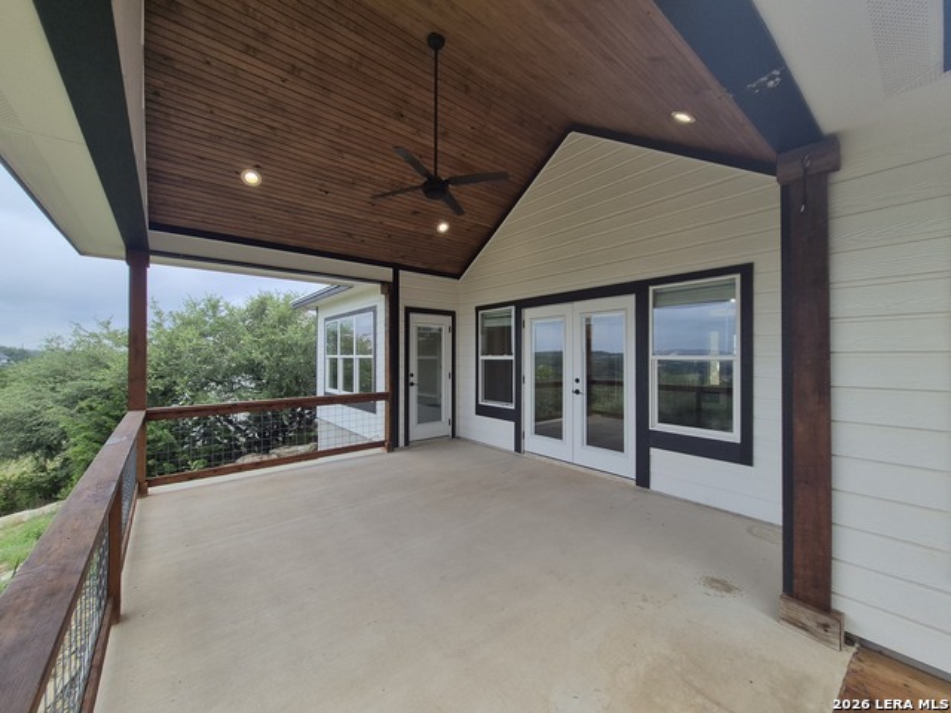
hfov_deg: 106.2
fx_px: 357
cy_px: 356
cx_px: 476
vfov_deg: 89.9
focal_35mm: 13
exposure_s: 1/417
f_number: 2.2
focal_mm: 1.74
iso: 40
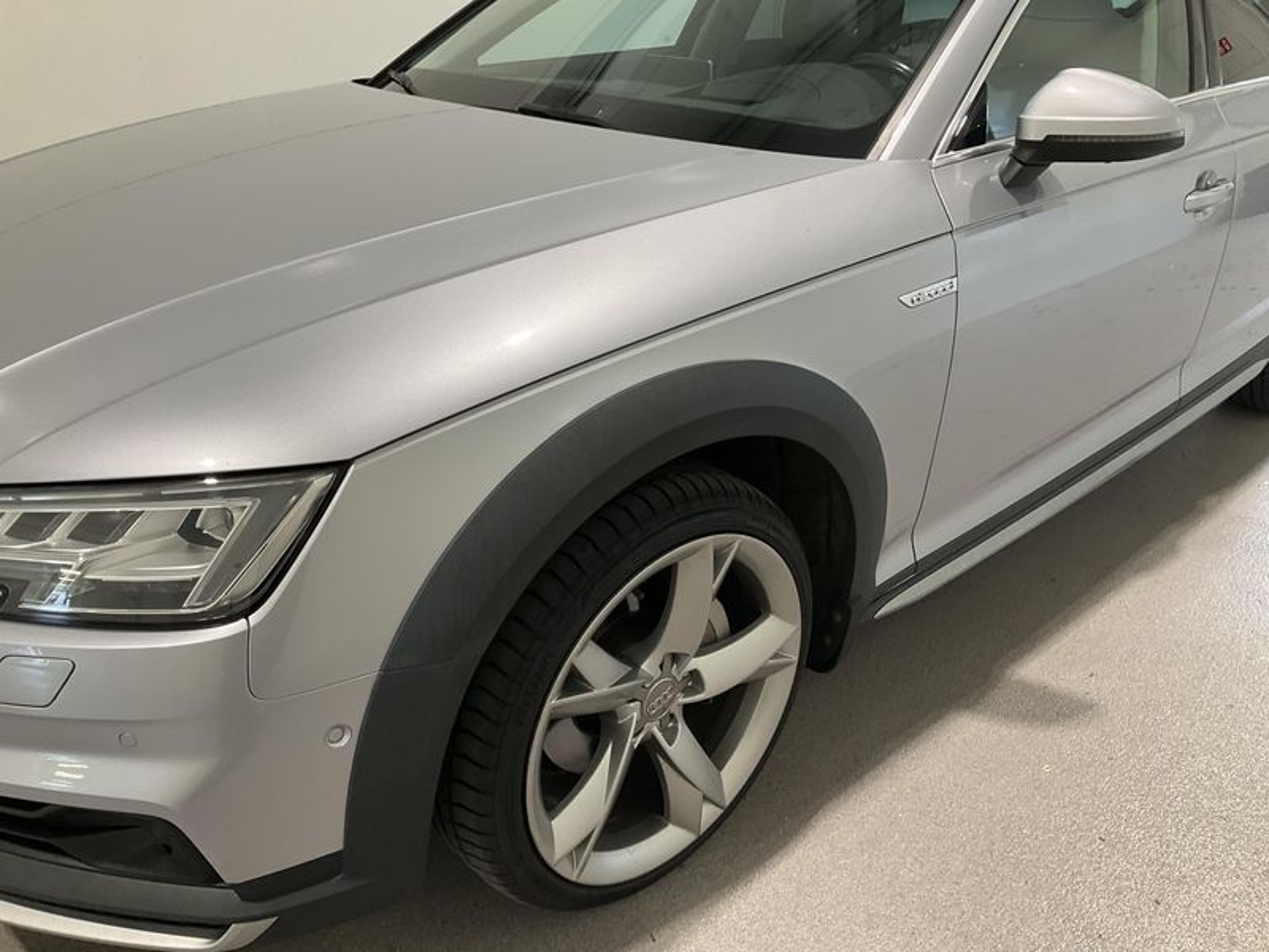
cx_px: 634
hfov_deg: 61.7
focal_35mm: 29
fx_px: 1063
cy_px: 476
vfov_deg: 48.2
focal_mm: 3
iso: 80
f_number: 1.8
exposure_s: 1/50
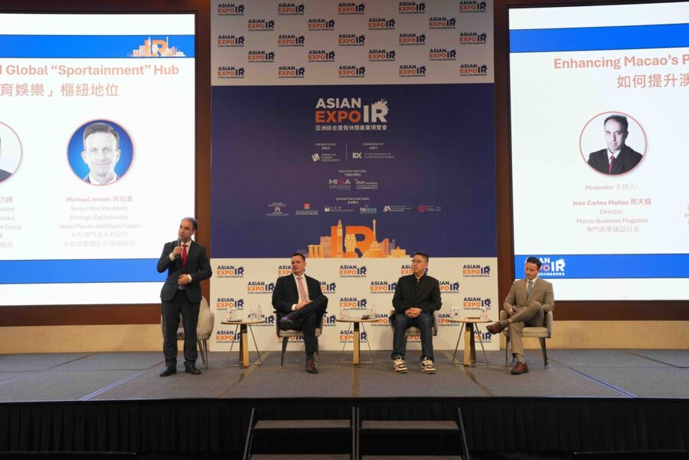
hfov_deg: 54.4
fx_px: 670
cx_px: 344
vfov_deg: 37.9
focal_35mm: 35
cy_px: 230
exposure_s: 1/250
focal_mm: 35
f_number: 3.5
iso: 1250
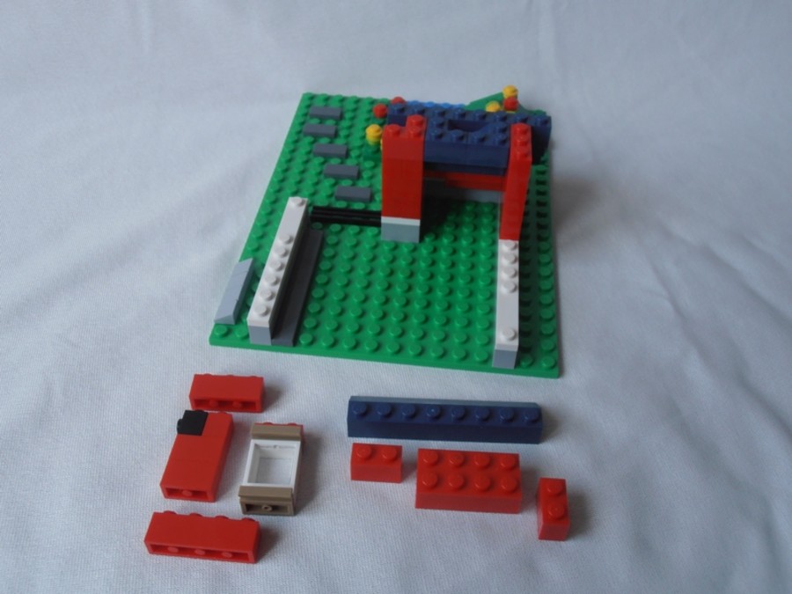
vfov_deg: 38.7
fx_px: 847
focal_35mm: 37
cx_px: 396
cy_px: 297
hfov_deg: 50.1
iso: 80
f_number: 3.9
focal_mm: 6.61
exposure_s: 1/100
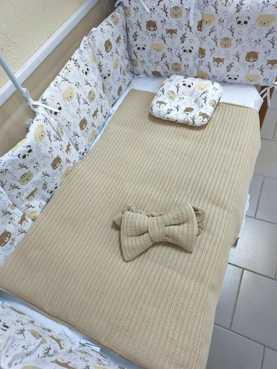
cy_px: 184
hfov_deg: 58.9
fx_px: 245
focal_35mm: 23
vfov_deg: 73.9
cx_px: 138
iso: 640
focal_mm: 6.57
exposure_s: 1/50
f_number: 1.6
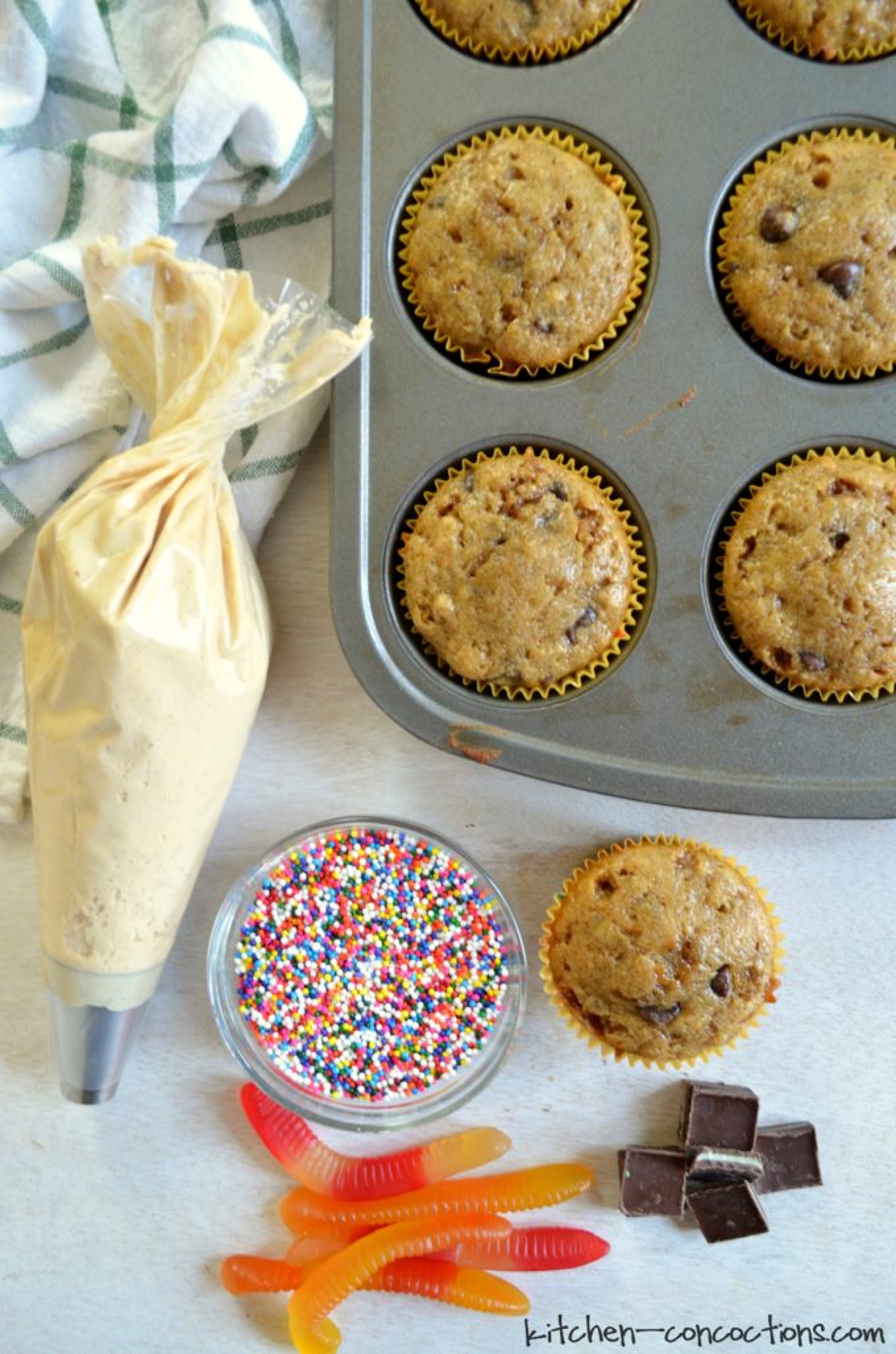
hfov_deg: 43.4
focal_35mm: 30
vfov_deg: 62.0
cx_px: 448
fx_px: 1125
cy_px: 677
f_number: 5
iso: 640
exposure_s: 1/20
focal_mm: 20
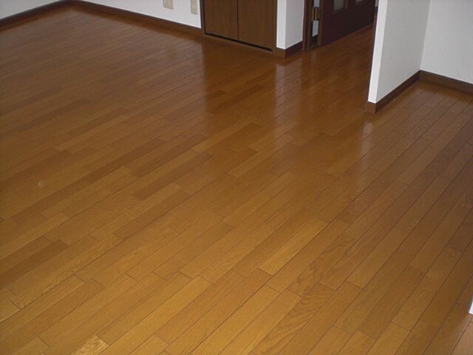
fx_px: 519
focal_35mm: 38
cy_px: 178
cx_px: 236
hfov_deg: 49.0
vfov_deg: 37.7
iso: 200
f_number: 3.1
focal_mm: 6.3
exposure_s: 1/60
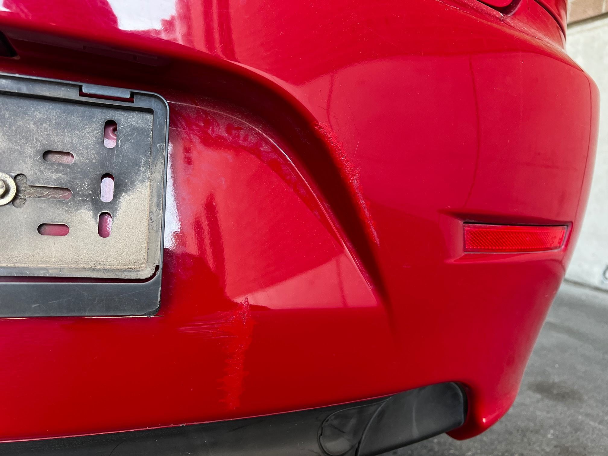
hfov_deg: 67.3
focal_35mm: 26
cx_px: 304
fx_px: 457
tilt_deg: -7.7
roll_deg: -4.8
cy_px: 228
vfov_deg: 53.1
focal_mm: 5.7
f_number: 1.5
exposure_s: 1/121
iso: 125
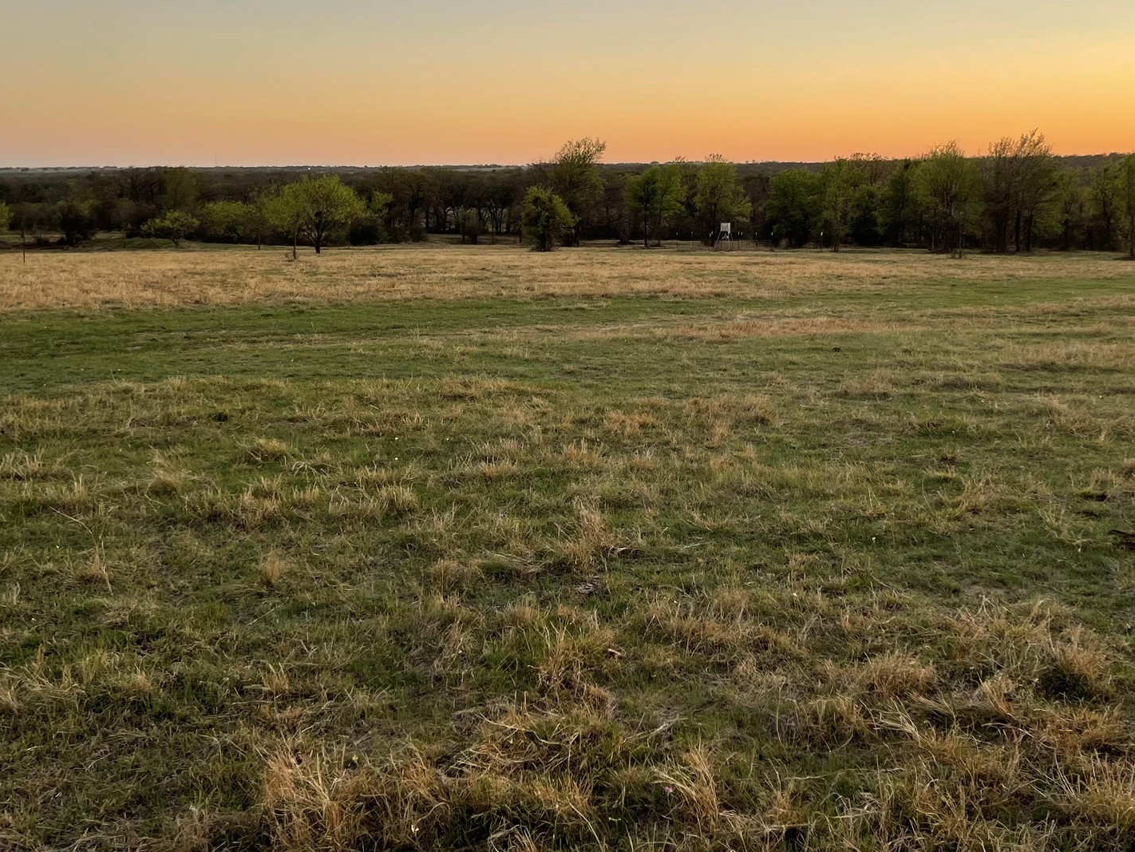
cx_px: 670
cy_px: 244
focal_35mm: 36
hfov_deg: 51.1
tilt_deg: -3.0
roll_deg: +0.2
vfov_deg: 38.9
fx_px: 1181
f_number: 1.6
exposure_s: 1/138
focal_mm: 5.1
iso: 32
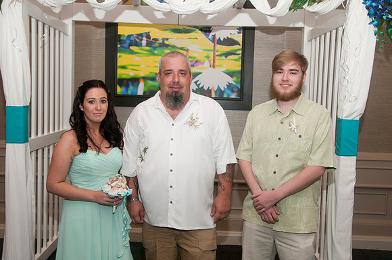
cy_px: 130
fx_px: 424
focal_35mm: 39
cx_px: 196
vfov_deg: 34.1
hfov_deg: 49.6
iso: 400
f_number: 5.6
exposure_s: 1/60
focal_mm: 26
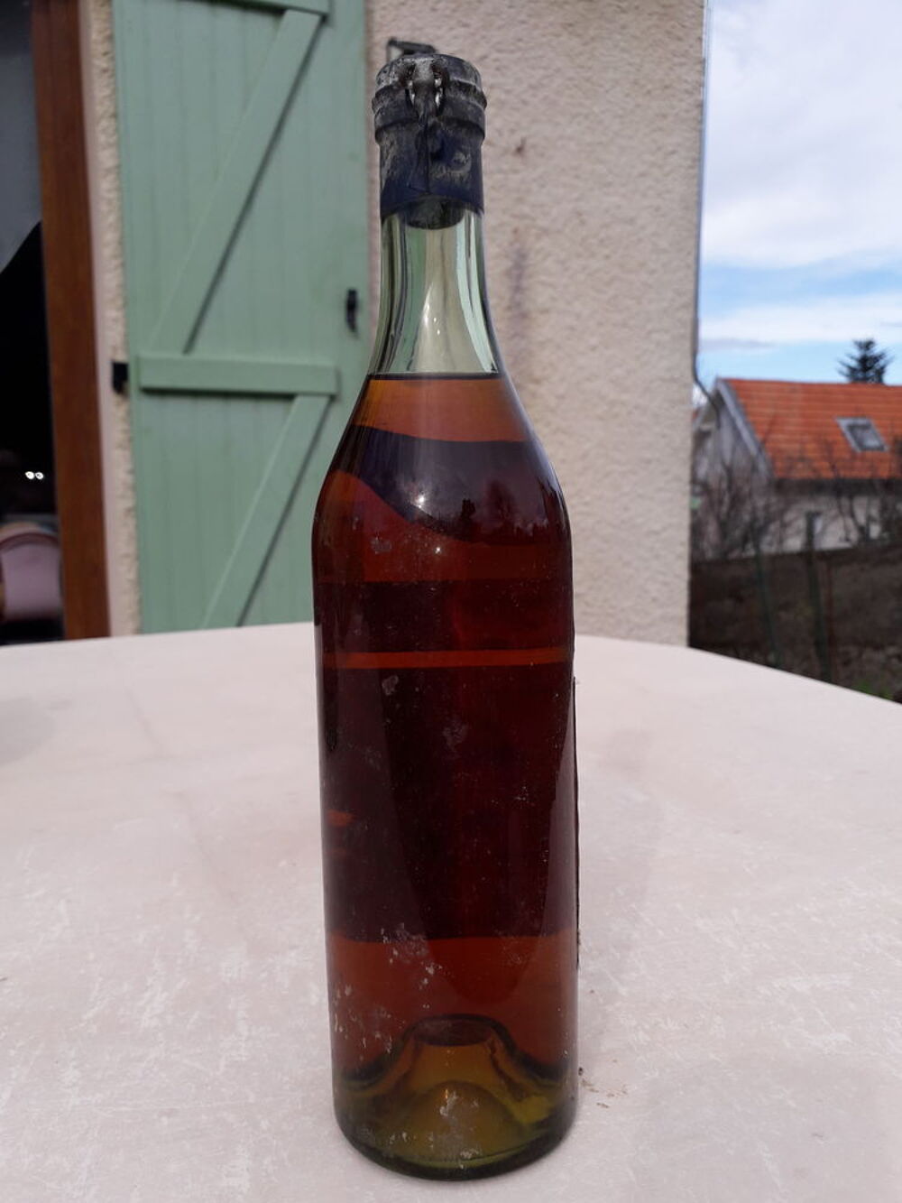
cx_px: 451
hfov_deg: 51.4
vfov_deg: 65.3
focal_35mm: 27
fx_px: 938
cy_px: 602
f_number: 1.9
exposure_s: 1/1235
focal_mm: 3.6
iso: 40
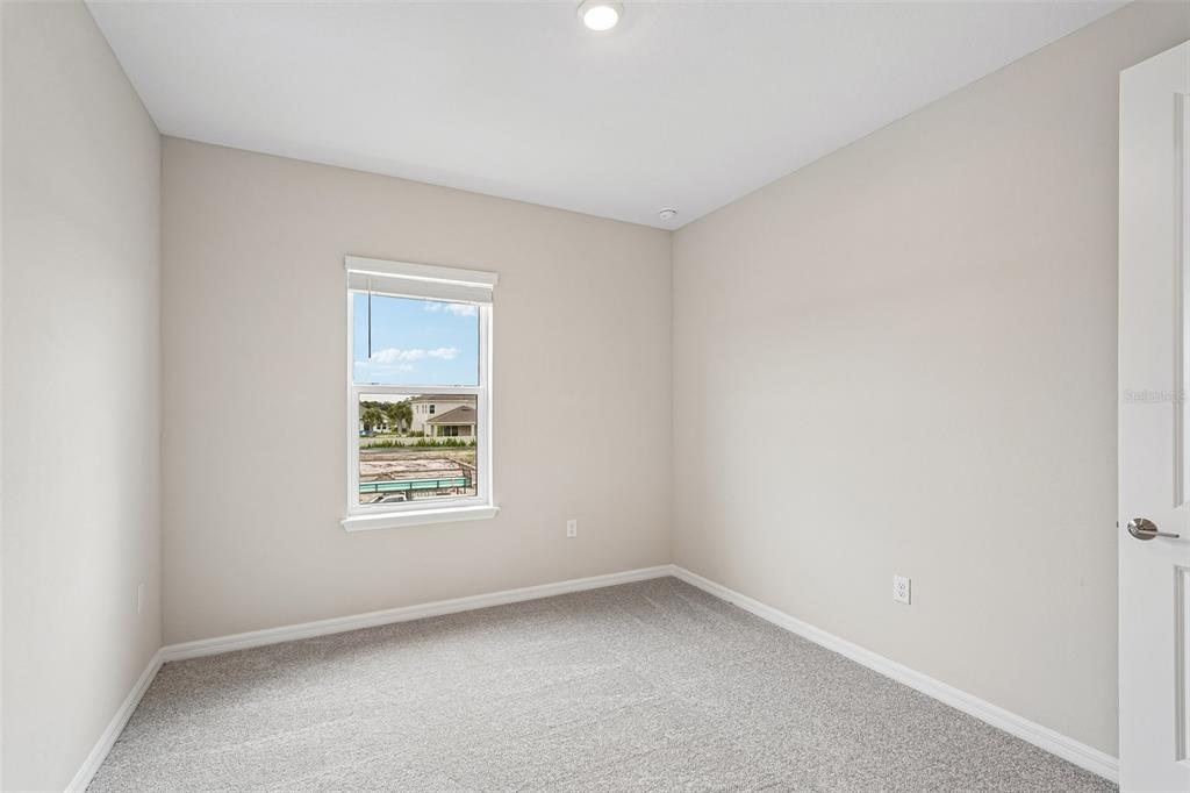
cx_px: 595
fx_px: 529
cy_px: 396
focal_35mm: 16
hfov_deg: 96.8
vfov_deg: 73.7
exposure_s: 1/60
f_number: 8
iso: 400
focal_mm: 16
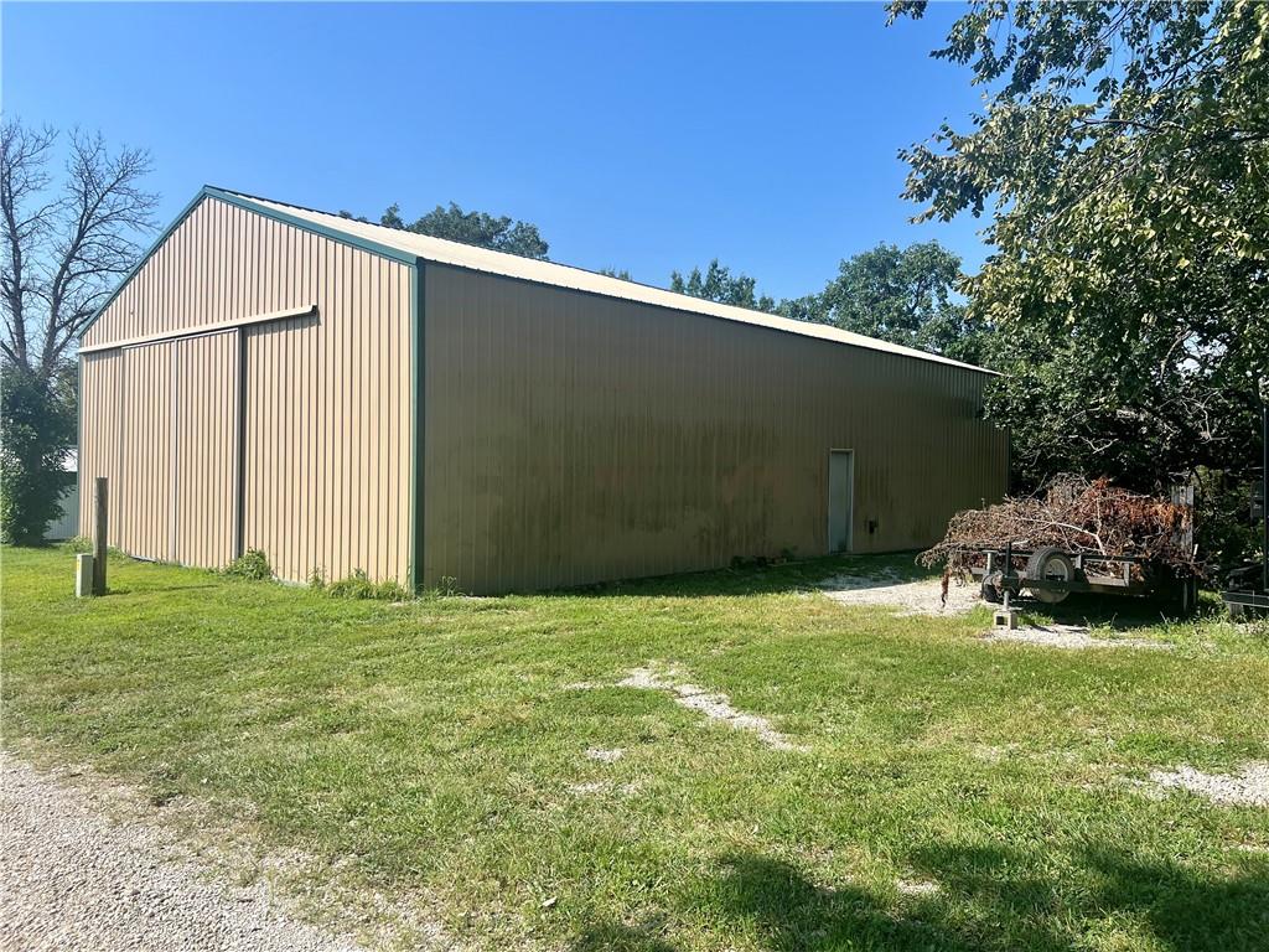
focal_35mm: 26
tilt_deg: -1.6
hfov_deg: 67.3
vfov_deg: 53.1
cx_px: 634
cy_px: 476
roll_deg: -1.4
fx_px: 953
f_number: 1.5
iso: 50
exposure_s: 1/3356
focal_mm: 5.7
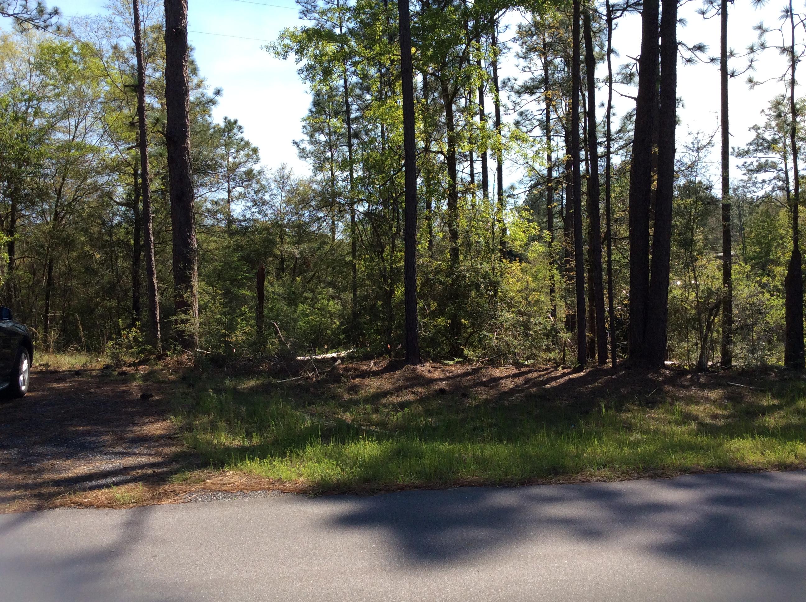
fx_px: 744
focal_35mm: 32
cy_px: 301
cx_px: 403
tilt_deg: +0.2
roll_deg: +1.4
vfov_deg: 44.1
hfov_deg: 56.9
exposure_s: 1/907
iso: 32
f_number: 2.4
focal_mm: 3.3
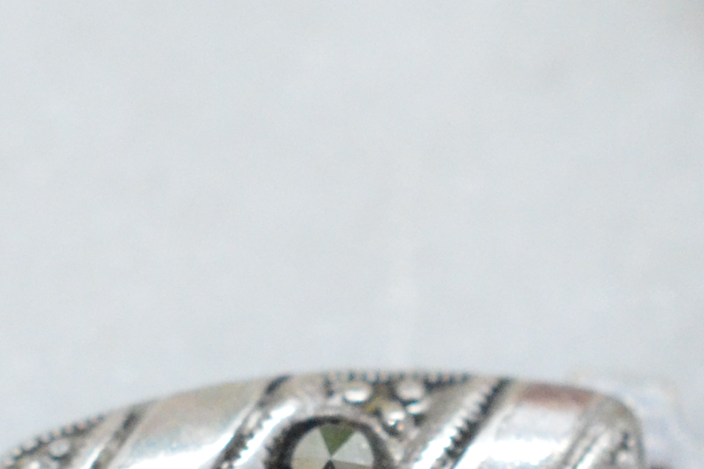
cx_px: 370
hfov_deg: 8.1
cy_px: 484
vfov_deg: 5.4
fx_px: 4986
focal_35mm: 255
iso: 4000
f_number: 6.3
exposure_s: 1/800
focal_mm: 40
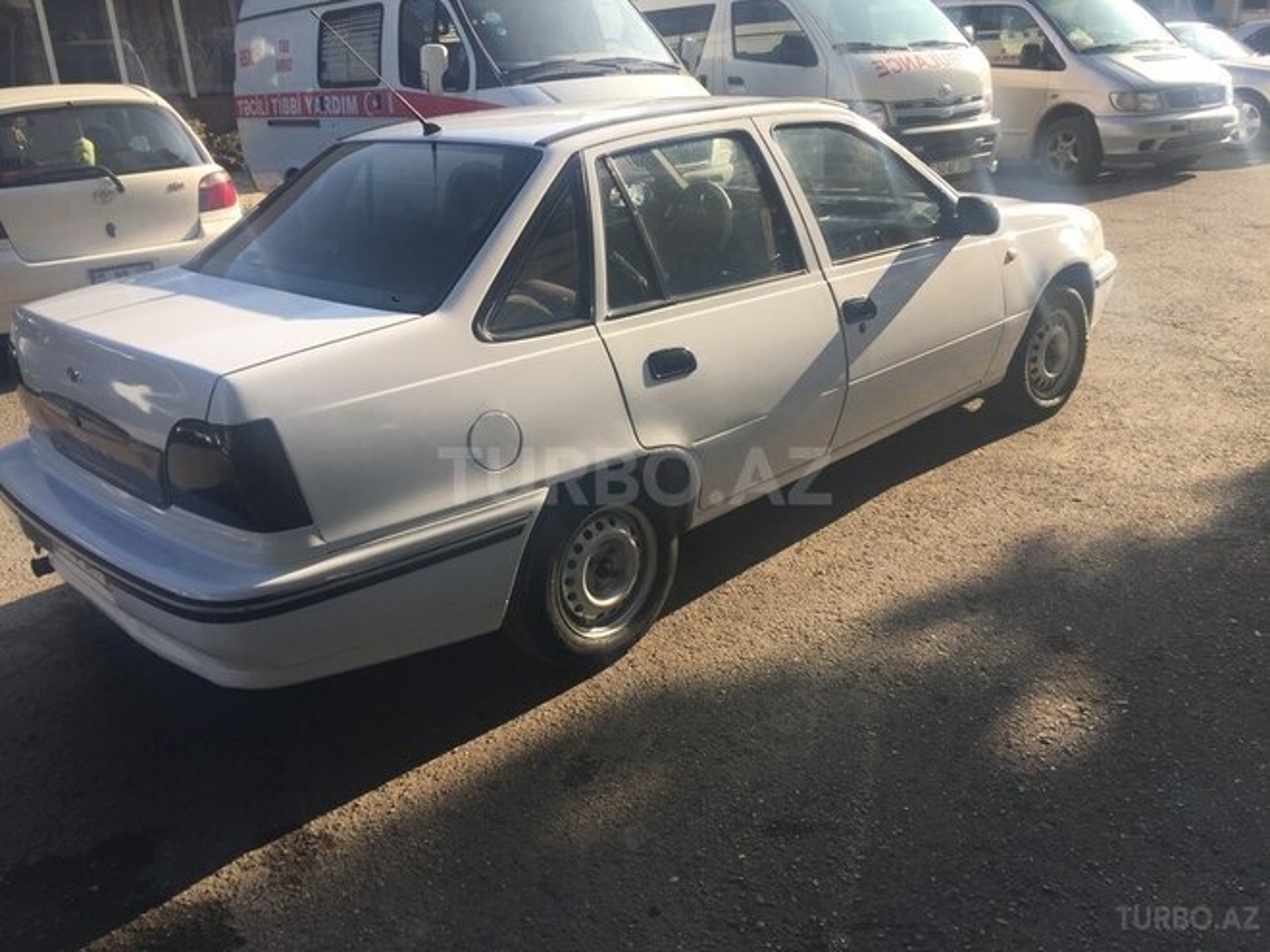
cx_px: 635
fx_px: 1064
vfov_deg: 48.2
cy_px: 476
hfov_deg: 61.7
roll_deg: +1.9
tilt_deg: -20.9
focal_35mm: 29
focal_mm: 4.15
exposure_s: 1/732
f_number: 2.2
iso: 32
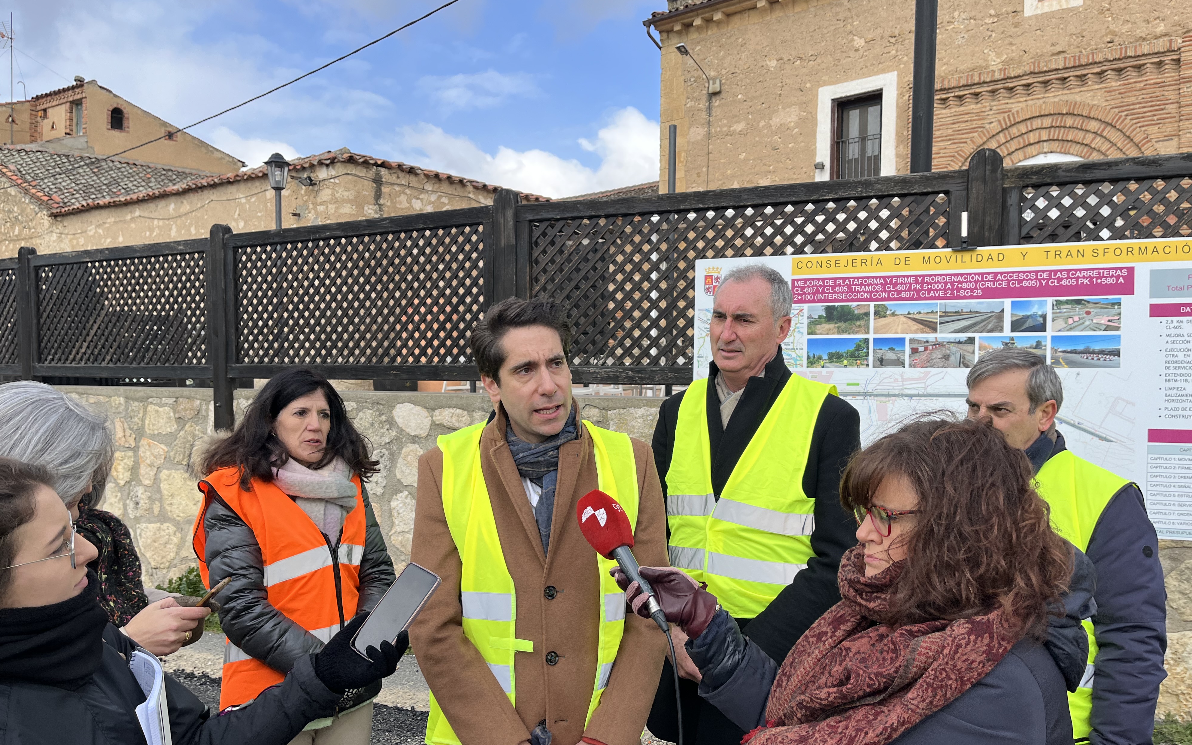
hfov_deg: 66.5
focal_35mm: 28
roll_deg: +0.0
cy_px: 404
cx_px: 599
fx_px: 910
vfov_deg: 44.5
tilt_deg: +0.5
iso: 50
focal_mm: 5.1
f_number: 1.6
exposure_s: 1/1600
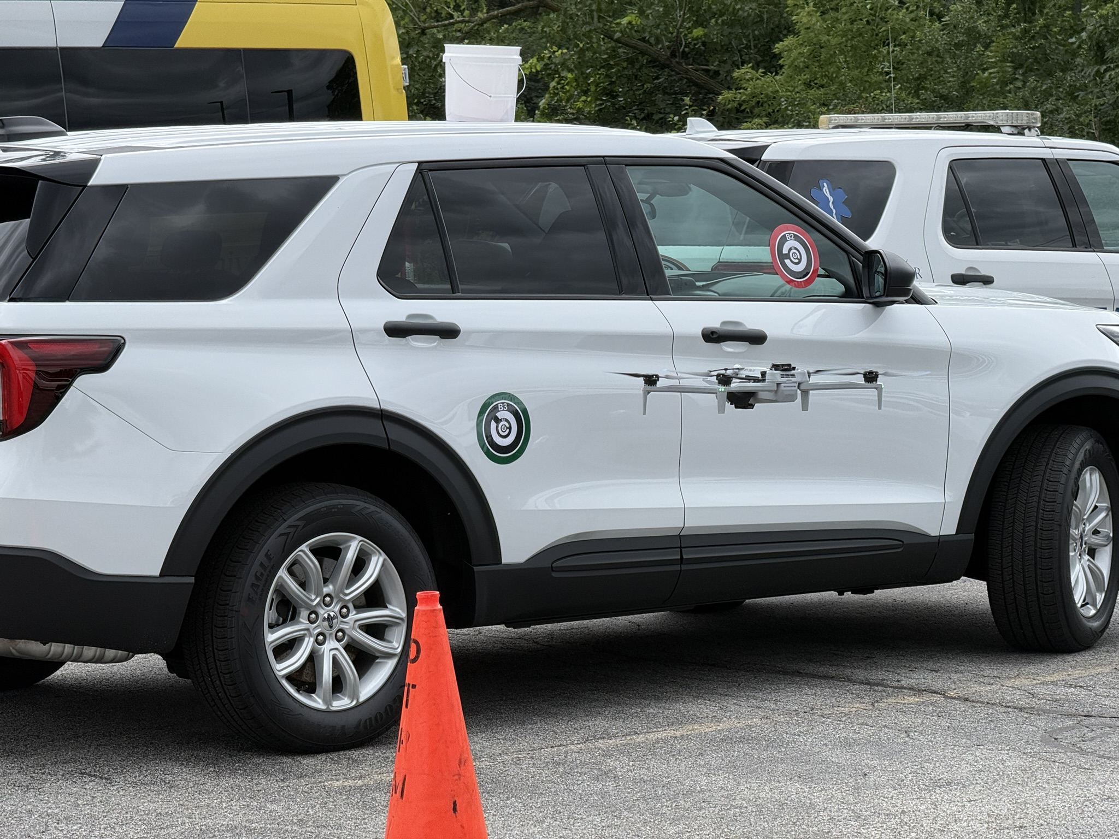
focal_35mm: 120
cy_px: 420
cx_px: 560
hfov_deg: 16.4
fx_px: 3879
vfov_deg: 12.3
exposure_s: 1/668
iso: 50
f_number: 2.8
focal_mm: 15.66
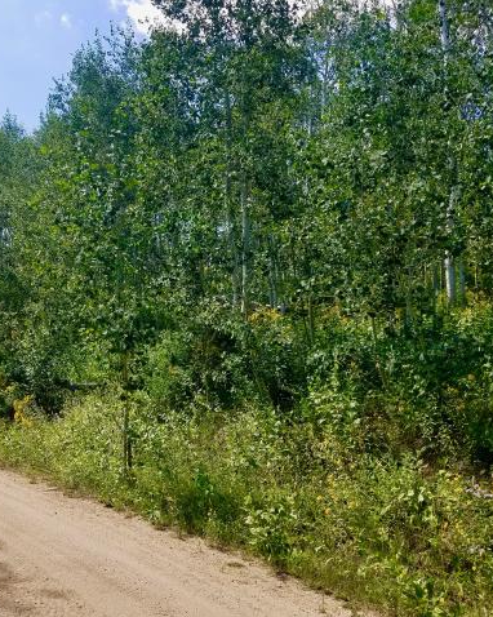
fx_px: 621
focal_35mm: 34
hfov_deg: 43.2
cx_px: 210
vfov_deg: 52.9
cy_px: 308
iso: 50
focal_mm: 4.2
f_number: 1.7
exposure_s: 1/1360
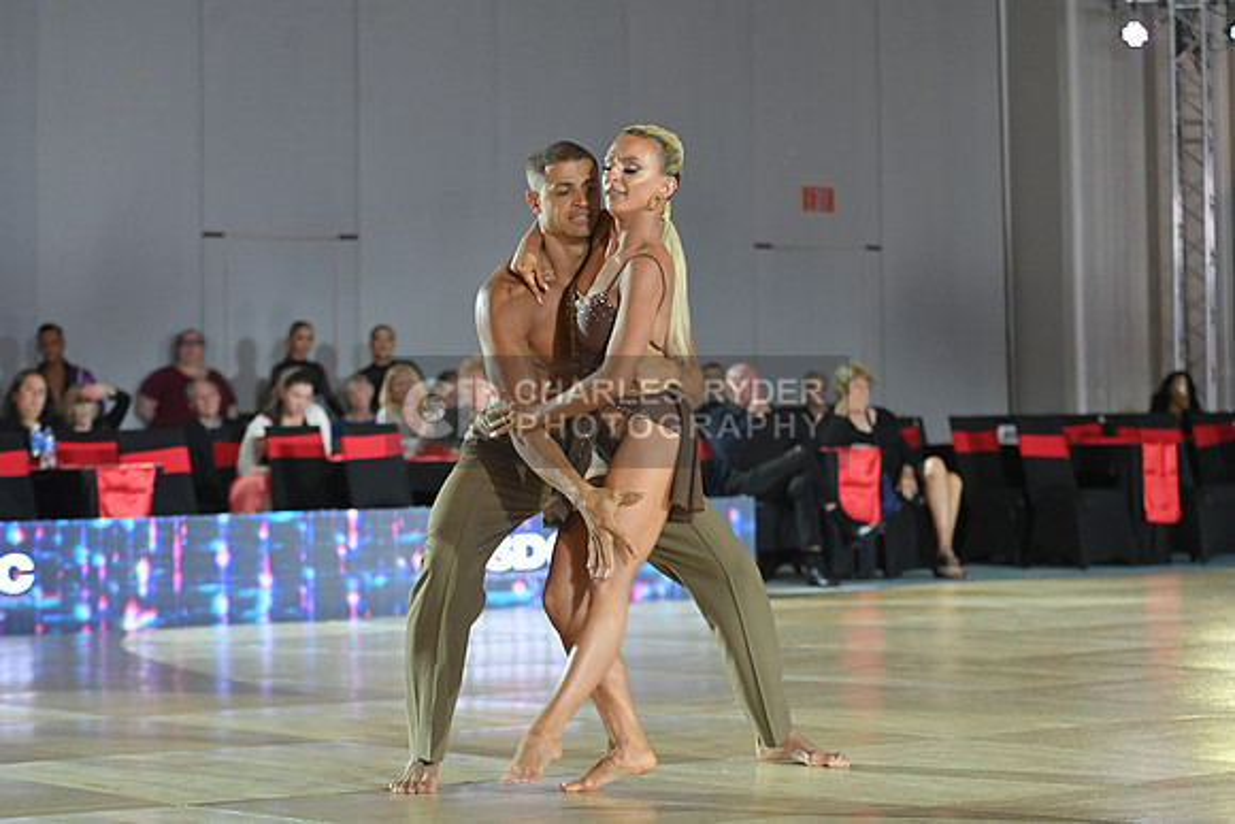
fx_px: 3603
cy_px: 412
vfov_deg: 13.0
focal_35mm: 105
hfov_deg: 19.5
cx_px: 618
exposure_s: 1/250
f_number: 4
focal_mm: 105
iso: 2000
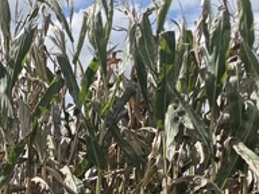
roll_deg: -0.1
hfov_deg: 11.8
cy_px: 370
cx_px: -403
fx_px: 958
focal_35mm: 128
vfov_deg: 10.7
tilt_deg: -6.0
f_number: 1.78
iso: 80
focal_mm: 6.76
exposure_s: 1/3759
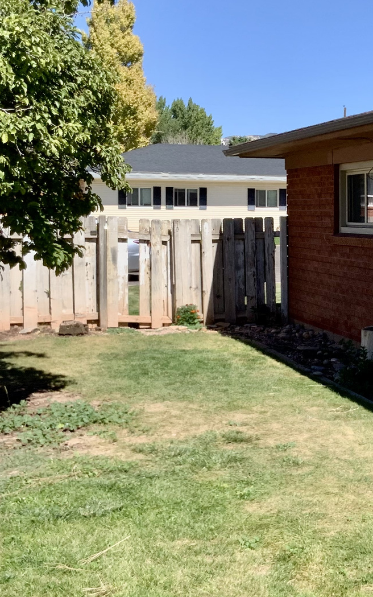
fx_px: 975
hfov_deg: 21.1
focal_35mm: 60
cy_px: 283
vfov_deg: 34.0
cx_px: 349
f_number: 1.8
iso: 16
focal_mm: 3
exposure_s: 1/1412
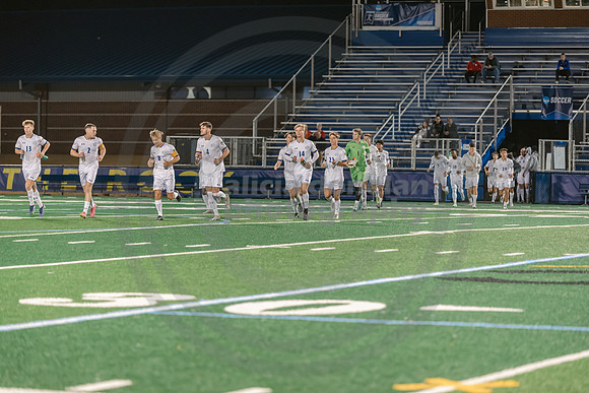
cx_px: 294
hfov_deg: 13.7
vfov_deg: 9.2
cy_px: 196
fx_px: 2455
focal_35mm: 150
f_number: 2.8
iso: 2500
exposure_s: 1/400
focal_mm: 150
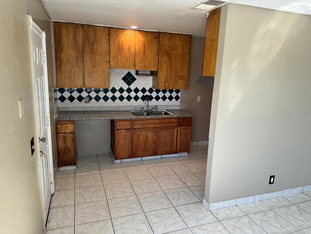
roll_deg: -2.1
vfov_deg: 56.8
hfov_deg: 71.6
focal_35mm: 24
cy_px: 117
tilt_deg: -11.0
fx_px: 216
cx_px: 156
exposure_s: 1/121
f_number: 1.78
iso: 125
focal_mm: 6.76
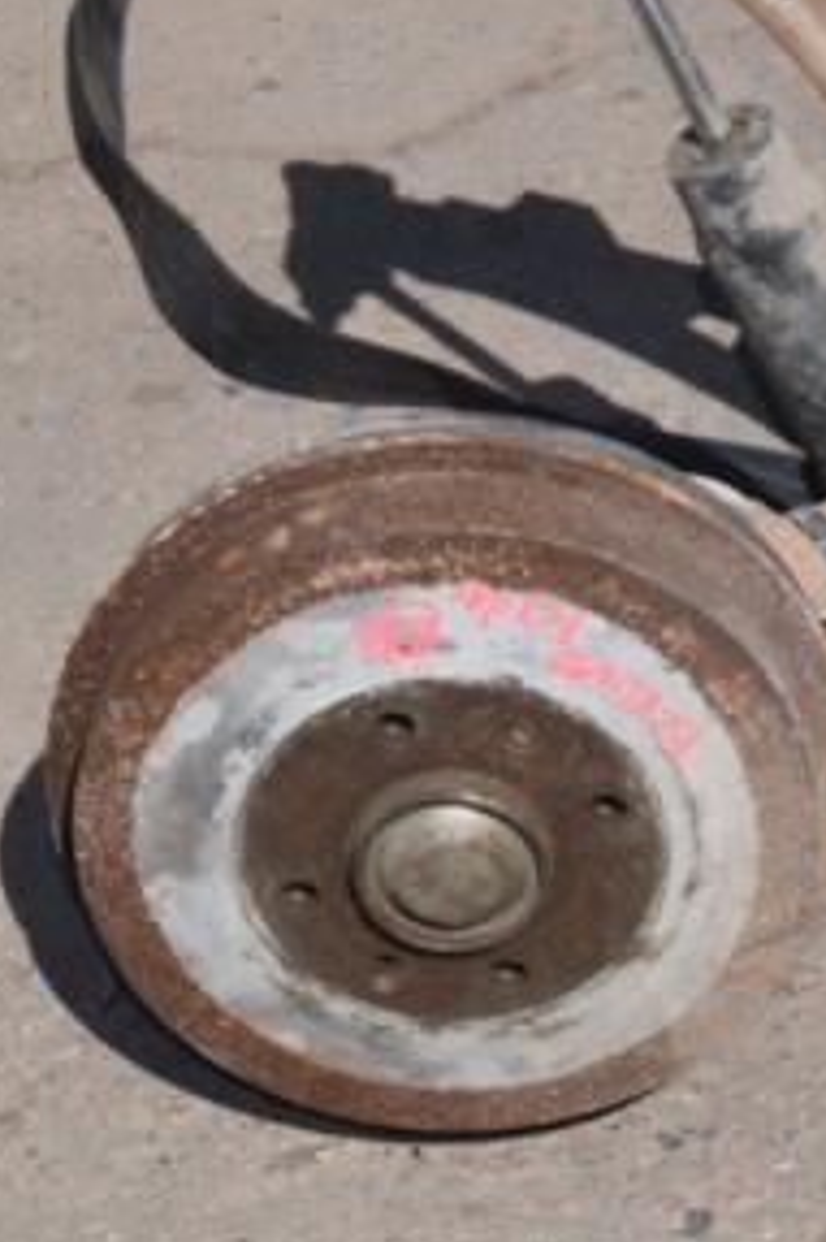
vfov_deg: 13.1
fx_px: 5410
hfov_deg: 8.7
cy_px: 541
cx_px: 921
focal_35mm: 157
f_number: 29
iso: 800
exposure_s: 1/200
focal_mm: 50
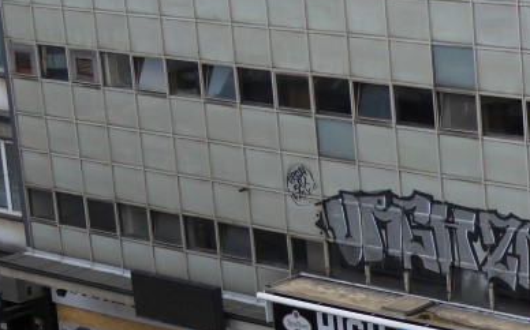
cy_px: 247
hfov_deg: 14.8
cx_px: 484
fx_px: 2021
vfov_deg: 9.3
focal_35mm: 140
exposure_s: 1/250
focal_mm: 9
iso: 80
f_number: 4.1
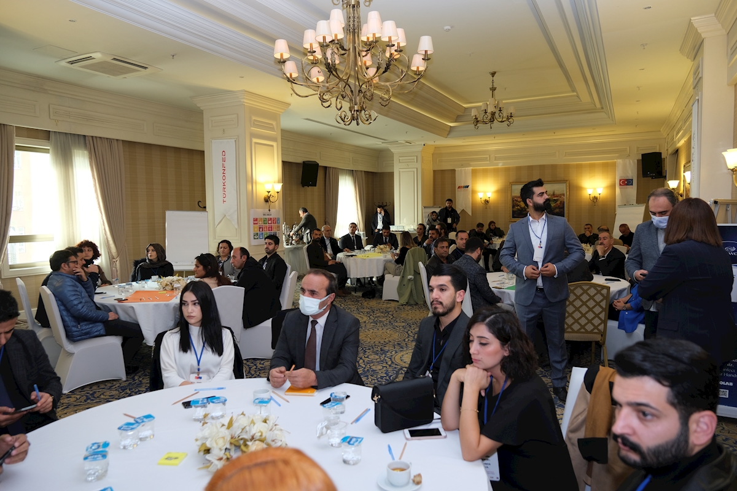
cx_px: 368
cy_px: 246
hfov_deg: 73.7
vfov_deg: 53.1
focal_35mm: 24
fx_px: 491
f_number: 2.8
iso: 400
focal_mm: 16
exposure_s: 1/60
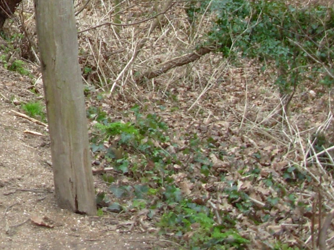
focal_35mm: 120
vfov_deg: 11.9
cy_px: -112
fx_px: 1158
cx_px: -158
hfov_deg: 15.2
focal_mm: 6.3
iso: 50
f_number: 2.9
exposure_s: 1/67.8
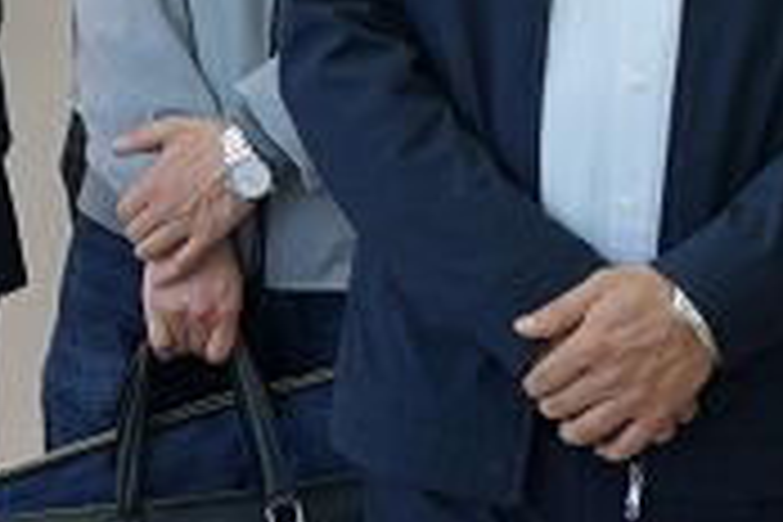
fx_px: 3849
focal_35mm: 177
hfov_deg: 11.4
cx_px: 900
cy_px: -441
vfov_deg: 7.5
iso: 250
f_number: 4.5
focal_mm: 44
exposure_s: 1/60
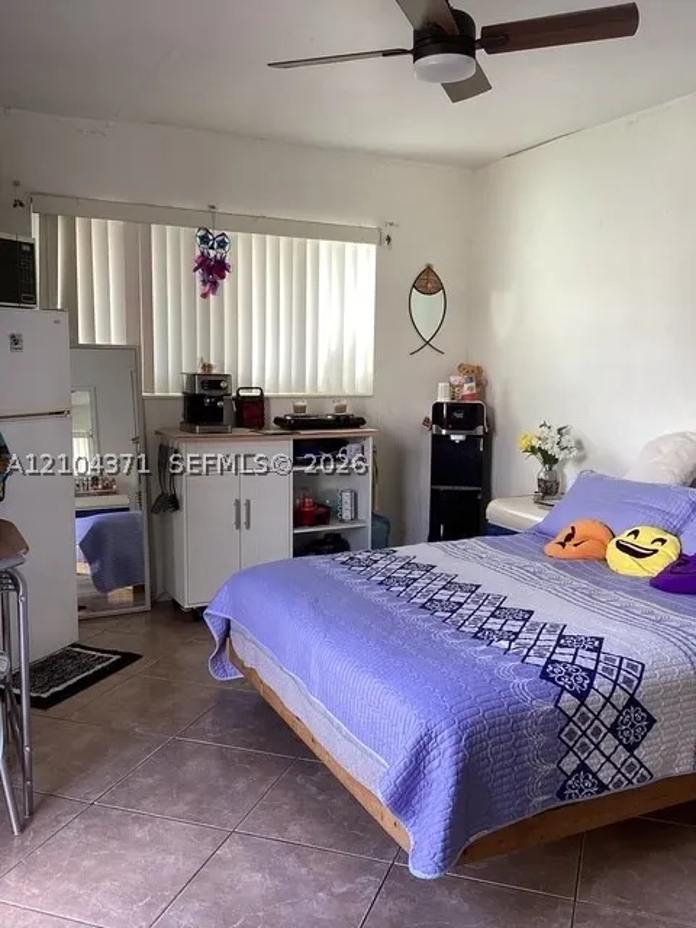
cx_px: 348
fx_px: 831
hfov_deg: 45.4
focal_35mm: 31
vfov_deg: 58.4
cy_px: 464
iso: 50
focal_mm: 3.3
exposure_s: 1/50
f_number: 2.4
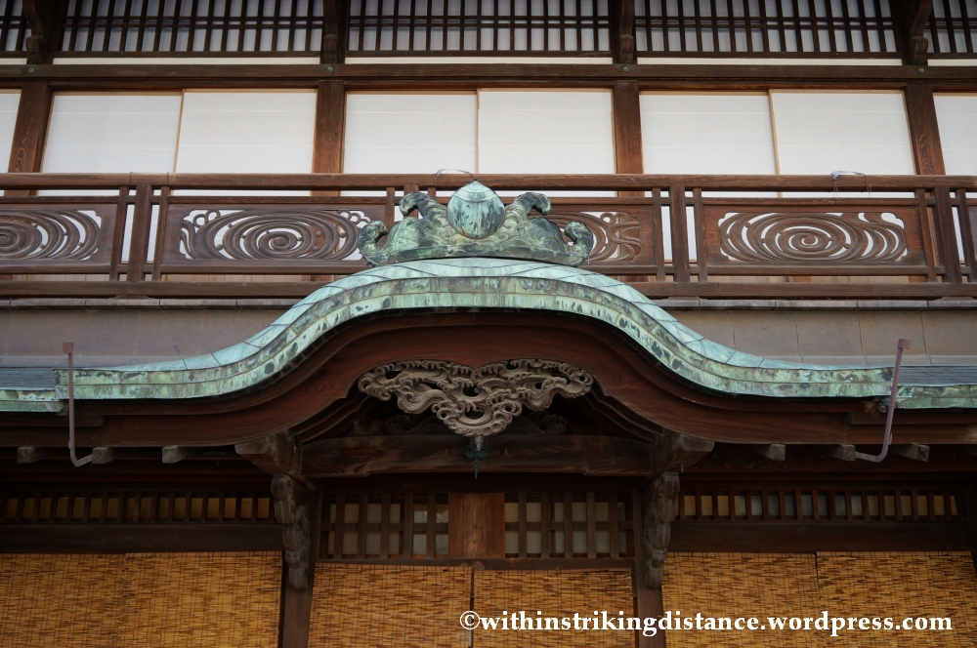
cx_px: 488
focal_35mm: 34
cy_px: 324
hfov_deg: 55.2
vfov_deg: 38.3
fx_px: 935
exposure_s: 1/160
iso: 200
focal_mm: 23
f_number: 4
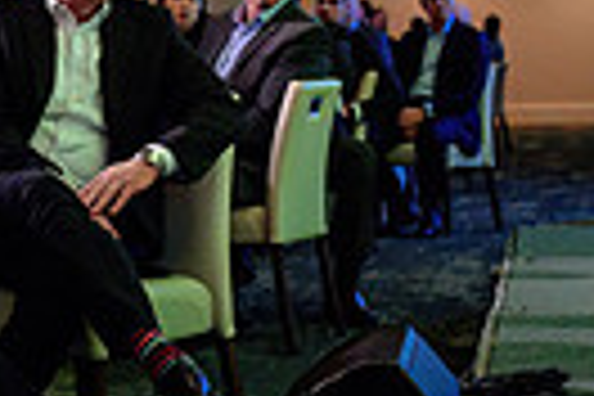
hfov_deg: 16.4
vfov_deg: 10.8
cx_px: 392
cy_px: -43
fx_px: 2062
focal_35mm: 125
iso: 1600
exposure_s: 1/160
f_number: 3.2
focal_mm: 28.5
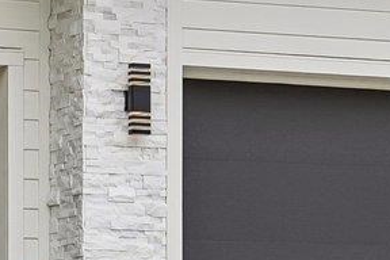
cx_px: 364
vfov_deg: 5.7
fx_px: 2621
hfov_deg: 8.5
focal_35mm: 242
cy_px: 25
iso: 160
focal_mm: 34
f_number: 8
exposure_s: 1/250
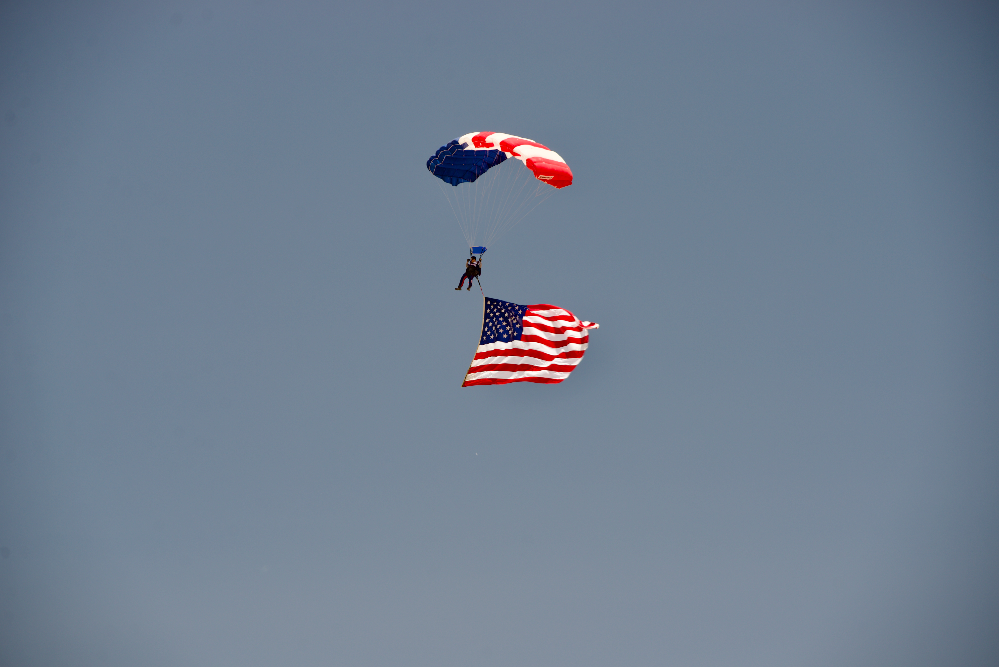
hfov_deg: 14.1
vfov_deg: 9.5
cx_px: 500
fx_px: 4025
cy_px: 334
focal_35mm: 145
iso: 100
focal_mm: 145
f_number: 6.3
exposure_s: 1/100
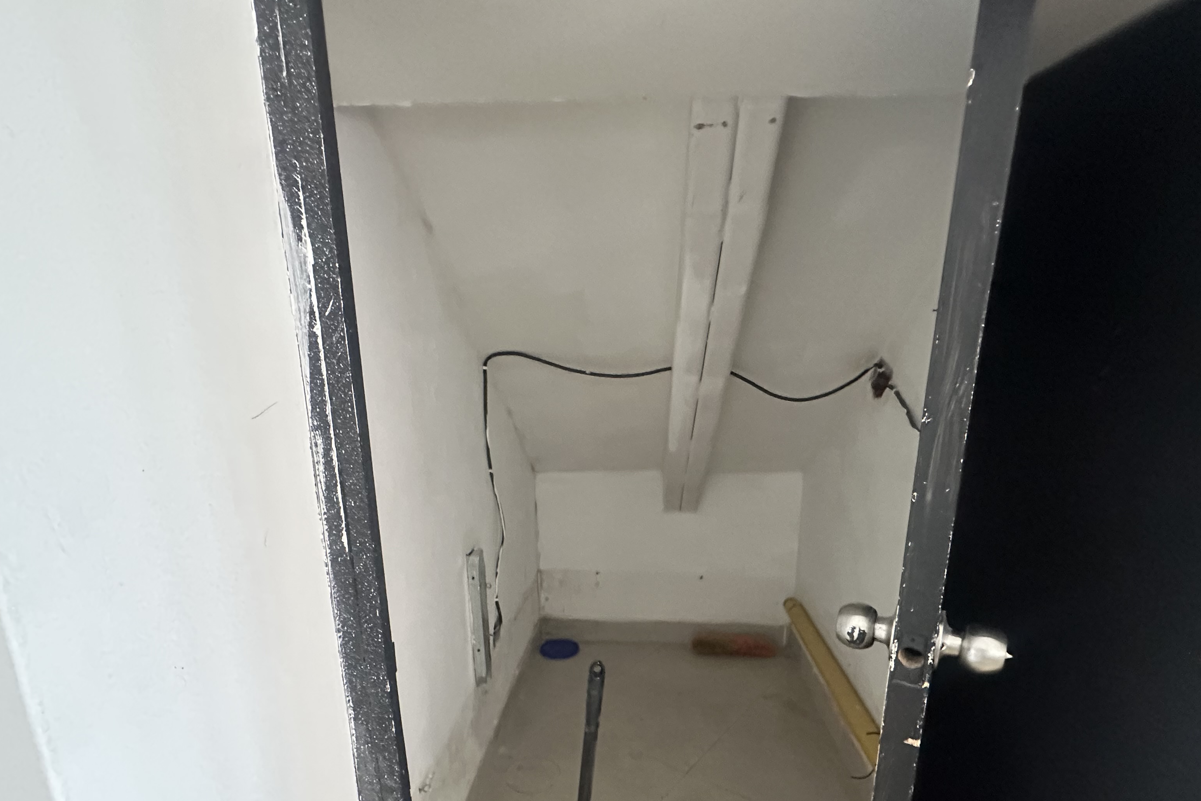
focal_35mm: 19
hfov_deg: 86.9
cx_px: 586
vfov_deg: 62.9
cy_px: 535
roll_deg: +0.0
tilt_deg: -15.0
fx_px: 634
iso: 1250
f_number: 2.2
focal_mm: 2.22
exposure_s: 1/47
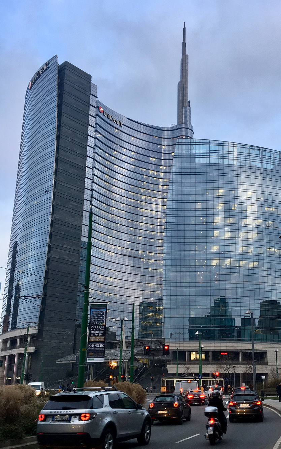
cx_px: 202
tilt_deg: +14.6
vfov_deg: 52.5
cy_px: 265
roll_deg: +0.8
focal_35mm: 37
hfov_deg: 33.9
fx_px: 453
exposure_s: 1/100
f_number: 2.2
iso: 40
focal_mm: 4.15
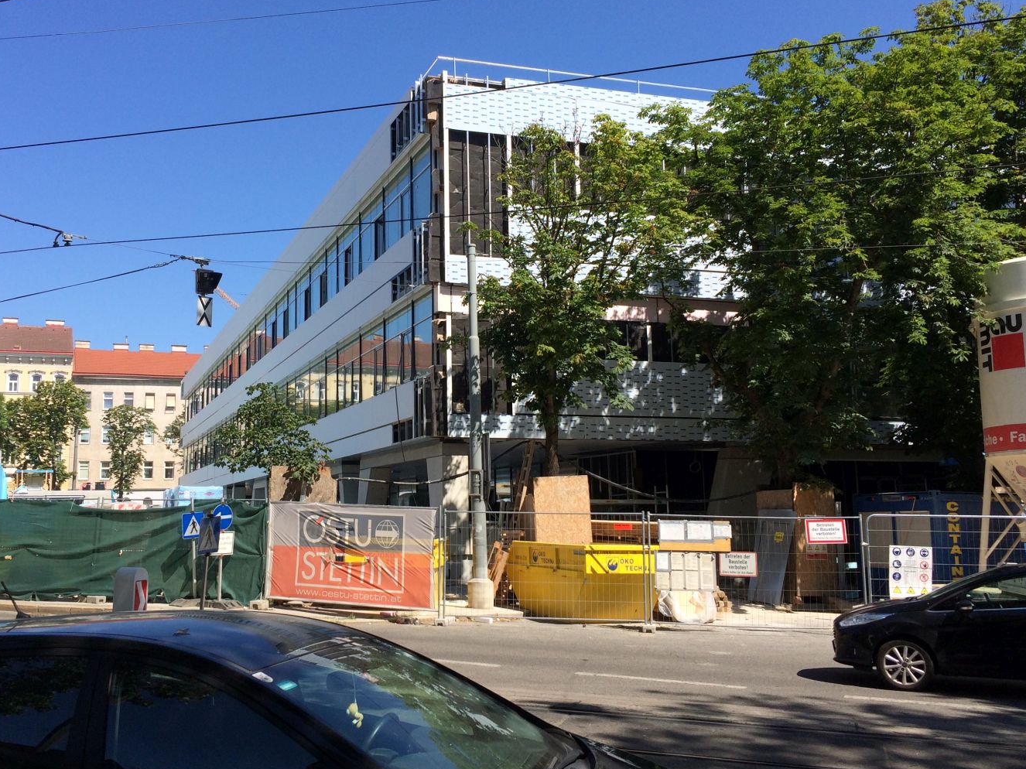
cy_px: 360
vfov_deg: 40.7
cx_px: 413
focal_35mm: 35
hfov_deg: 52.3
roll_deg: +1.7
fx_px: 1037
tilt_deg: +6.5
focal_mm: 4.15
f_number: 2.2
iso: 32
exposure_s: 1/1866
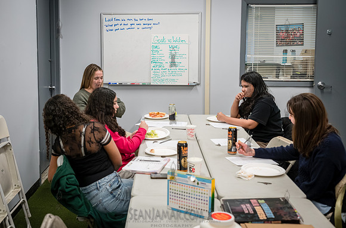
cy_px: 85
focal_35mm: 45
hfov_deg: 43.5
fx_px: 430
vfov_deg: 29.6
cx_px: 129
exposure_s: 1/400
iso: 4000
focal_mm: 35
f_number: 4.5
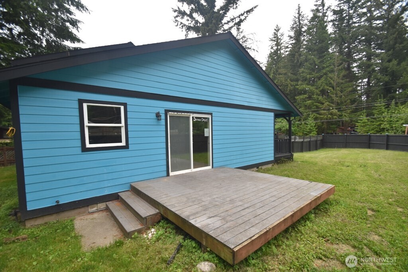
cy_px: 136
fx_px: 170
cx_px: 204
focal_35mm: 15
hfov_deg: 100.4
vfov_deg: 77.3
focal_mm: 10
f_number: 4.5
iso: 400
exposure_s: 1/250
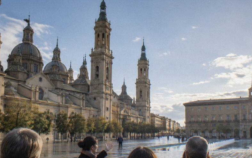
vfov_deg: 20.9
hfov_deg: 32.9
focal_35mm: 62
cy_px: 104
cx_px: 150
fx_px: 426
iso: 320
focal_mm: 48
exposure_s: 1/400
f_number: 7.1
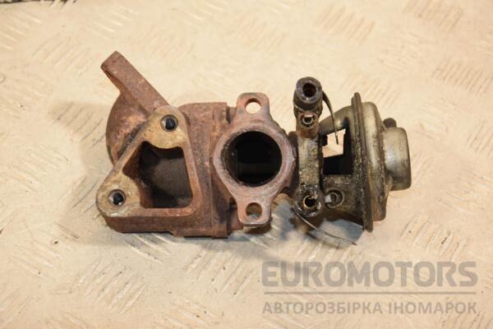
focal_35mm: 87
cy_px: 164
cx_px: 246
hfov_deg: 23.4
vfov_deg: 15.7
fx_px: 1191
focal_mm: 58
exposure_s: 1/200
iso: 800
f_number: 5.6
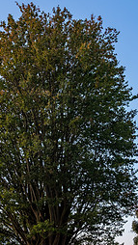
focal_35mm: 52
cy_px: 146
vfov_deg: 39.7
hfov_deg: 23.0
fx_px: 338
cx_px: 52
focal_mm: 18.8
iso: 200
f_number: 2.8
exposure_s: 1/120
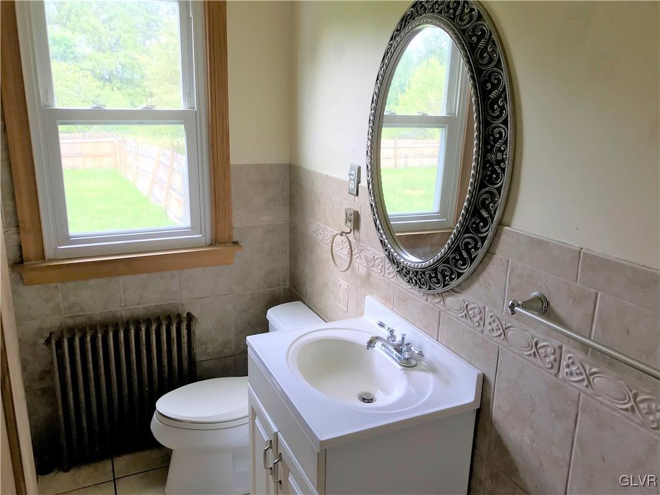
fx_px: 534
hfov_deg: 63.4
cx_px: 330
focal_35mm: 28
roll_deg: -0.1
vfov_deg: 49.7
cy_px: 248
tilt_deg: -14.9
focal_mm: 3.99
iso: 32
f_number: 1.8
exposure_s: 1/60
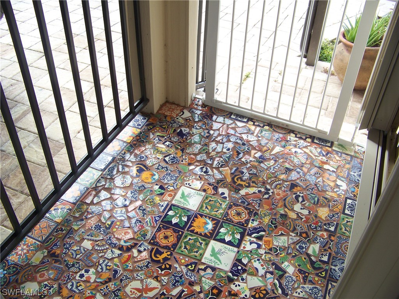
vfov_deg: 39.7
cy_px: 150
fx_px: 415
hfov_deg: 51.4
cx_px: 200
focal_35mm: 36
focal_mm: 5.85
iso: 64
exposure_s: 1/200
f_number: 2.8
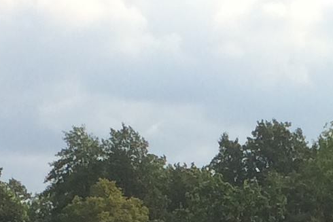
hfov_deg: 10.1
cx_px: 370
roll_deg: -0.3
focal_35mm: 201
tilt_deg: -8.0
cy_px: 547
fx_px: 1860
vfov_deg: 6.5
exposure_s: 1/2160
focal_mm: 4.15
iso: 32
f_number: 2.2
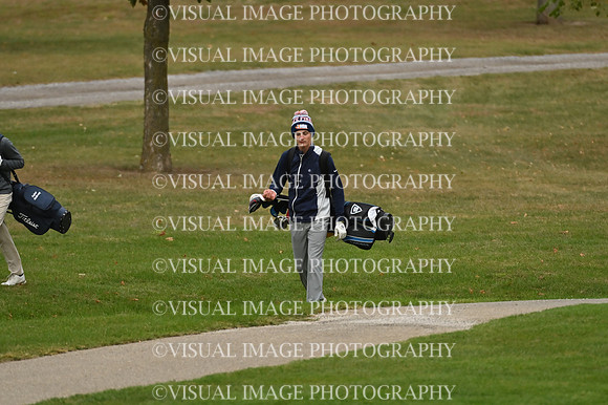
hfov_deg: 3.4
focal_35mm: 600
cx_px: 304
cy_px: 202
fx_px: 10127
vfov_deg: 2.3
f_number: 4
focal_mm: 400
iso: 640
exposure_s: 1/1250
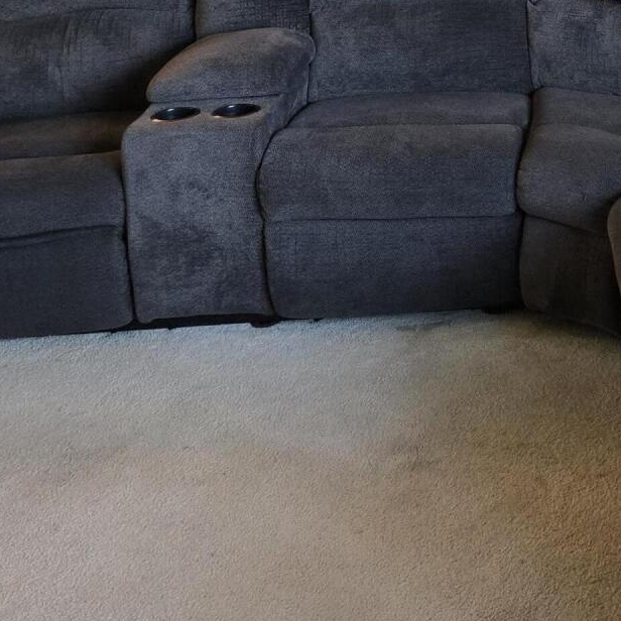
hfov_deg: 24.4
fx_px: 1340
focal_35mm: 66
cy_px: -61
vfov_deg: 24.4
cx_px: 680
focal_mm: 5.4
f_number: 1.8
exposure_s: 1/120
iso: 640
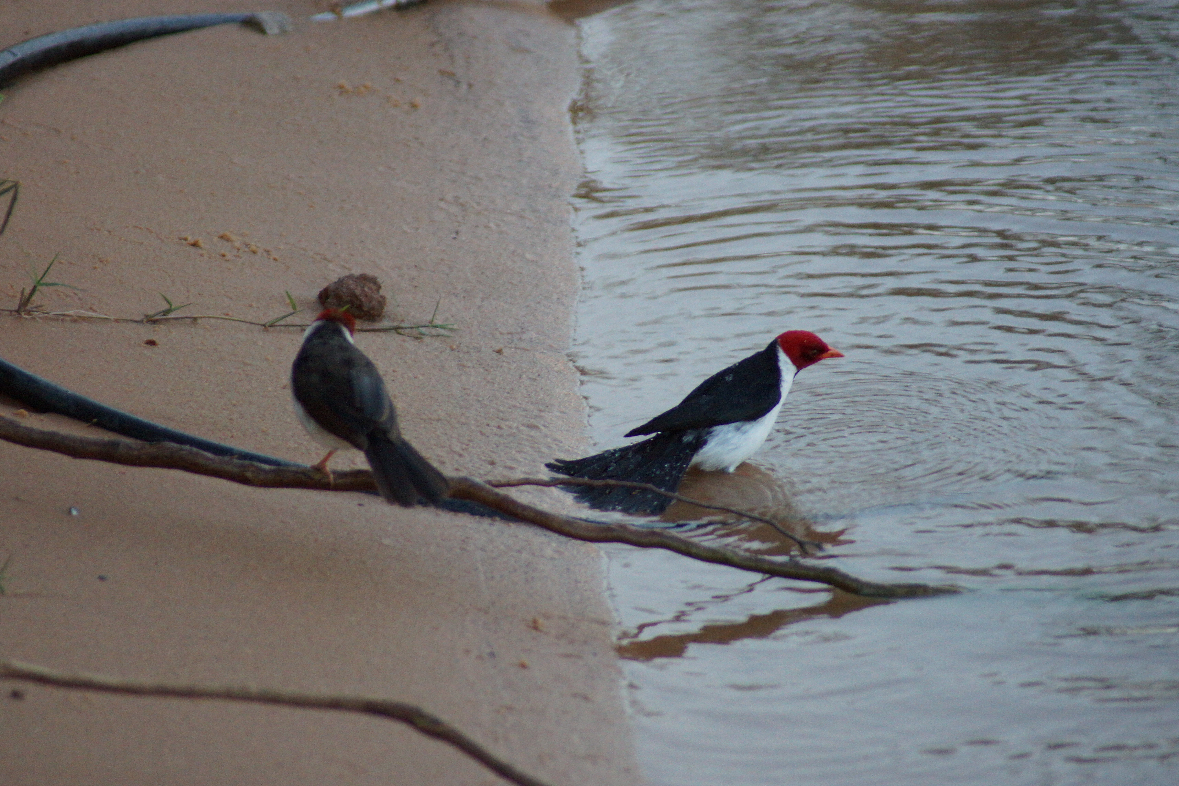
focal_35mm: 420
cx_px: 590
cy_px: 393
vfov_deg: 3.3
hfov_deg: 4.9
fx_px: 13754
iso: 1600
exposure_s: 1/100
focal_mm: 280
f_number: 5.6
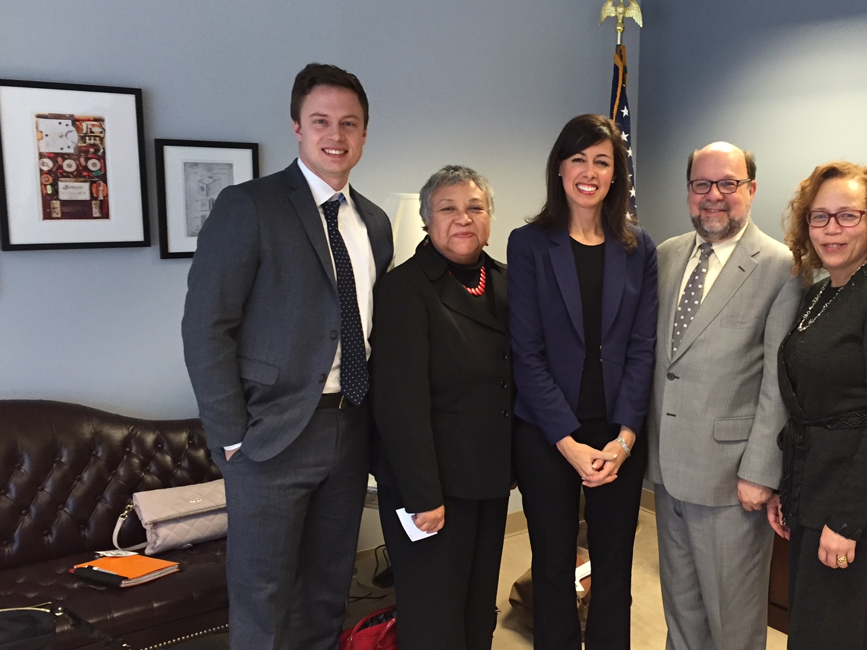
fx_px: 927
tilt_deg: -9.2
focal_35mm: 37
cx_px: 548
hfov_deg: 49.6
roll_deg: -1.5
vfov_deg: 38.6
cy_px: 345
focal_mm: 4.15
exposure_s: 1/30
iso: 160
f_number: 2.2
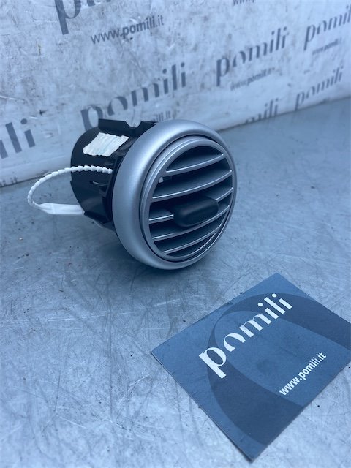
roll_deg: -5.3
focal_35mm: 26
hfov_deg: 53.1
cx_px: 176
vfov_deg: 67.3
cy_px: 234
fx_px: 352
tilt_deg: -34.7
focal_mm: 4.25
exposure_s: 1/690
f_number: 1.8
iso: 32
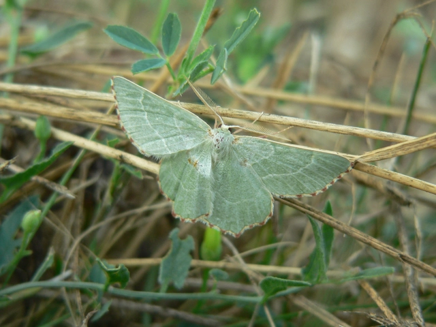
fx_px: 1348
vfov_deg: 13.8
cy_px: 164
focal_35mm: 107
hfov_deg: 18.4
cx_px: 218
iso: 100
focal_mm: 17.9
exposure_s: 1/60
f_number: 2.8
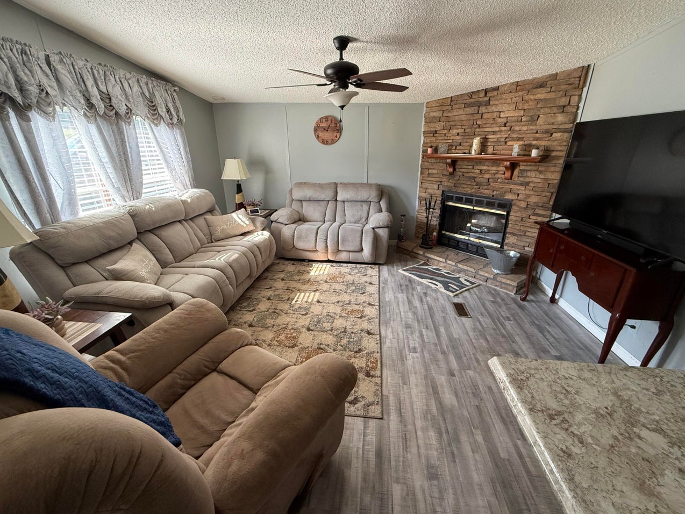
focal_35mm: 15
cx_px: 349
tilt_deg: -19.9
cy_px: 255
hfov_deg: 98.2
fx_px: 297
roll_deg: -0.4
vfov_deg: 81.8
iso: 320
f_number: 2.2
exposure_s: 1/99
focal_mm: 2.22
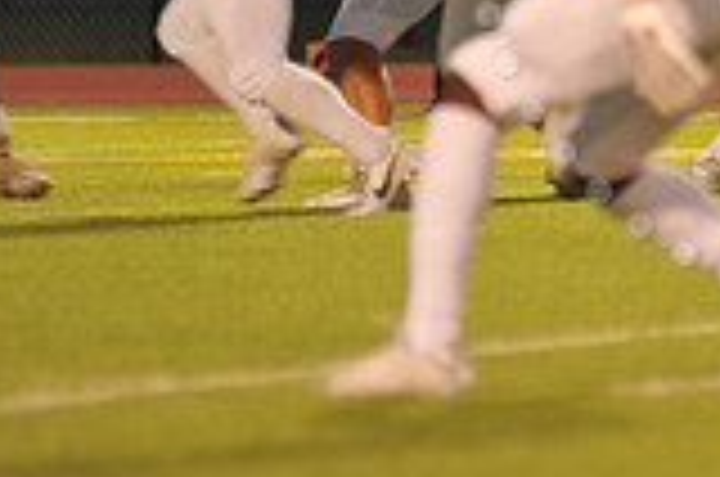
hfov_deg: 3.3
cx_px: 886
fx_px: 12335
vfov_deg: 2.2
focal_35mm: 618
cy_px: -117
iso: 1600
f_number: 3.2
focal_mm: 170
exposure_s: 1/250
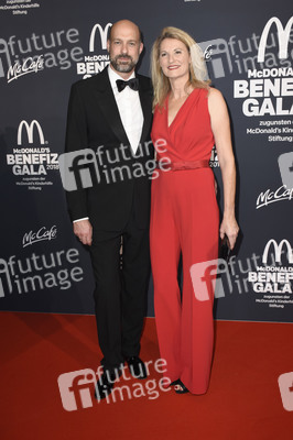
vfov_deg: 53.2
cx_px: 146
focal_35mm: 36
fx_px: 440
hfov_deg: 36.8
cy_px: 220
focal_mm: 24
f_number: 6.3
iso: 640
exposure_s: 1/160
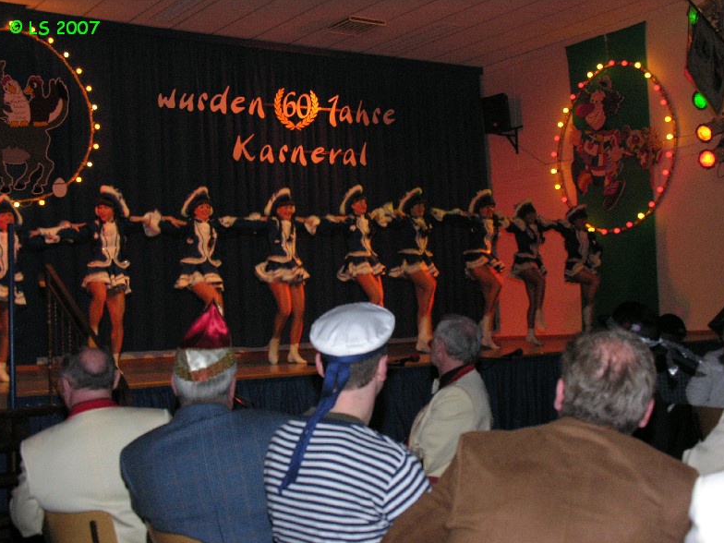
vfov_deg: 28.6
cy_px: 274
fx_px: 1067
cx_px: 360
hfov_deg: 37.5
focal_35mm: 51
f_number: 4.4
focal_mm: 12.7
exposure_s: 1/60.1
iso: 200
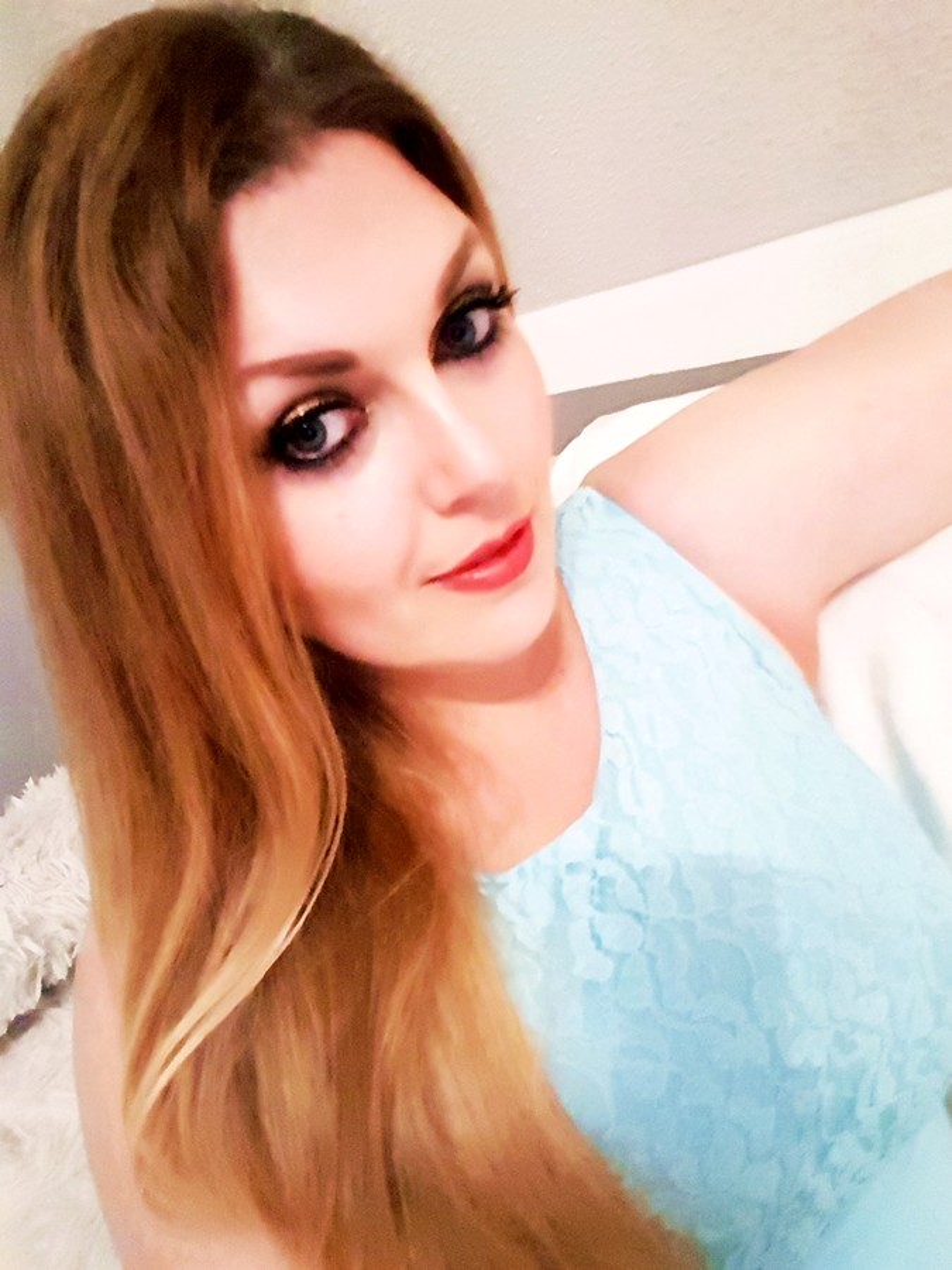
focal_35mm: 21
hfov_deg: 63.4
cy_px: 635
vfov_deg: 79.0
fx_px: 770
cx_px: 476
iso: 640
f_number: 1.7
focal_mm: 2.1
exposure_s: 1/25
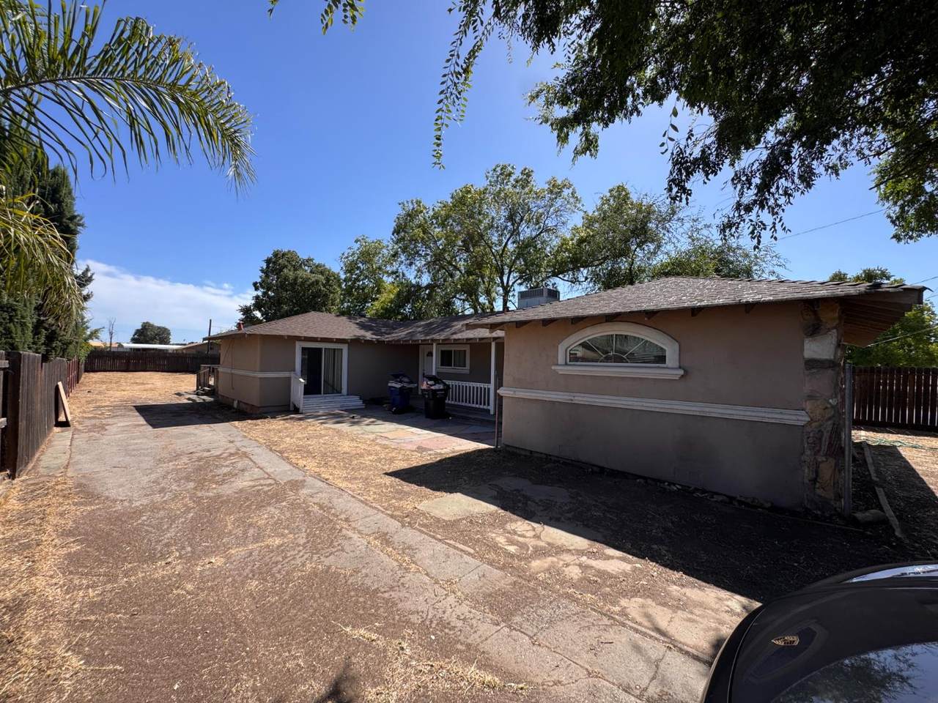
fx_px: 379
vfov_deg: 85.7
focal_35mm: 14
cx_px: 469
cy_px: 352
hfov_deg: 102.1
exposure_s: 1/910
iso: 40
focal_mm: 2.22
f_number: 2.2
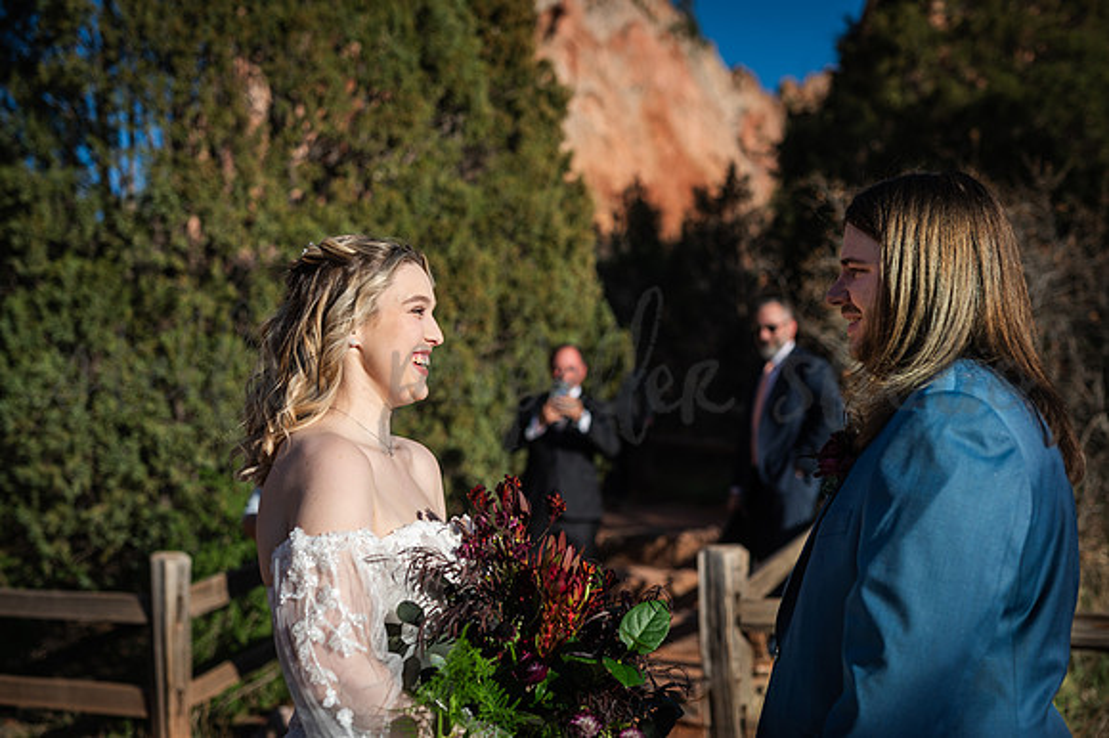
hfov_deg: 39.6
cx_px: 554
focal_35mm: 50
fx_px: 1539
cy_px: 369
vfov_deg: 27.0
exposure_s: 1/3200
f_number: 2.8
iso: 125
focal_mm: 50
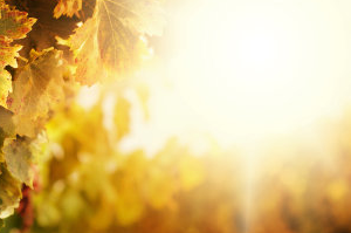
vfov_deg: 8.9
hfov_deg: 13.3
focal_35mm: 153
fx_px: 1489
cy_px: 221
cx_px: 33
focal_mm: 50
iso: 100
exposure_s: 1/800
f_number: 3.2
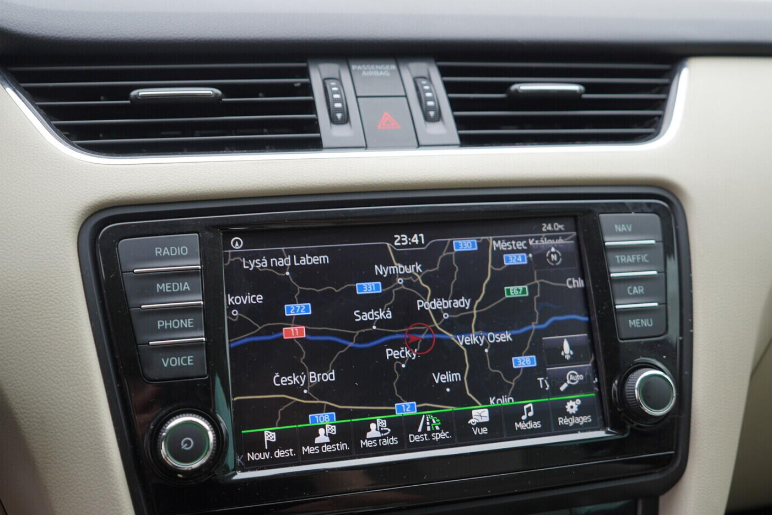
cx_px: 385
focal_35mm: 37
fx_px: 793
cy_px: 255
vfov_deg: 35.9
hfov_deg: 51.9
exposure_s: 1/40
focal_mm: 24
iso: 125
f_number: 2.8
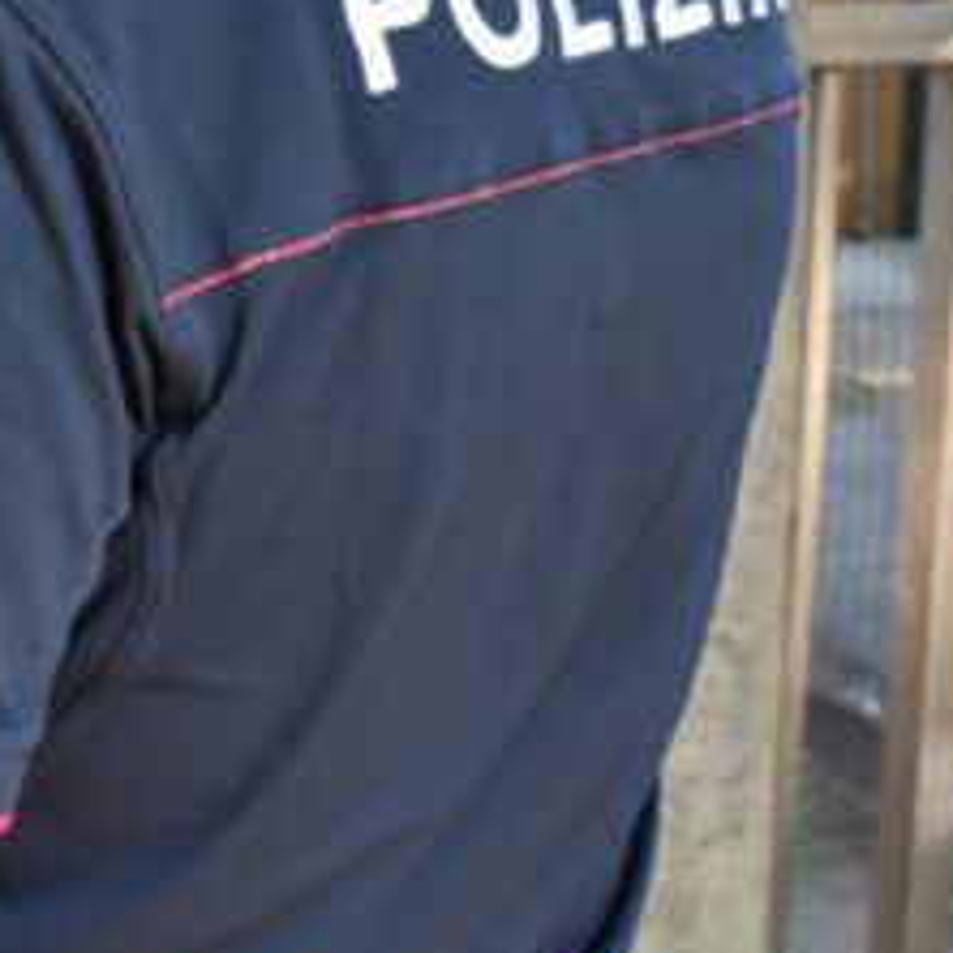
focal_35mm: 72
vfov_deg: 23.2
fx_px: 2243
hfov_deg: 22.3
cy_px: 56
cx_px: -167
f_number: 4.5
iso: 400
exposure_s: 1/100
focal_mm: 18
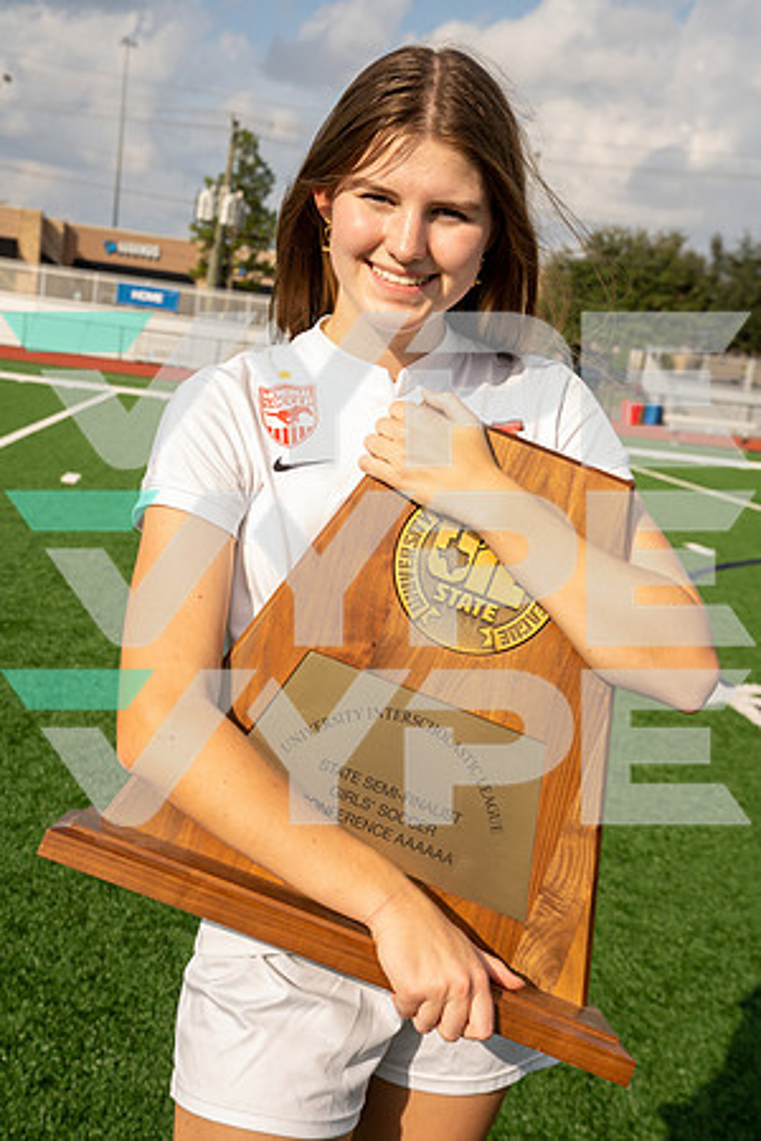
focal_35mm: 48
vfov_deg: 41.1
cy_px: 570
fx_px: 1522
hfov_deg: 28.1
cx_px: 380
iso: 200
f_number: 8
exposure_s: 1/250
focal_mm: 48
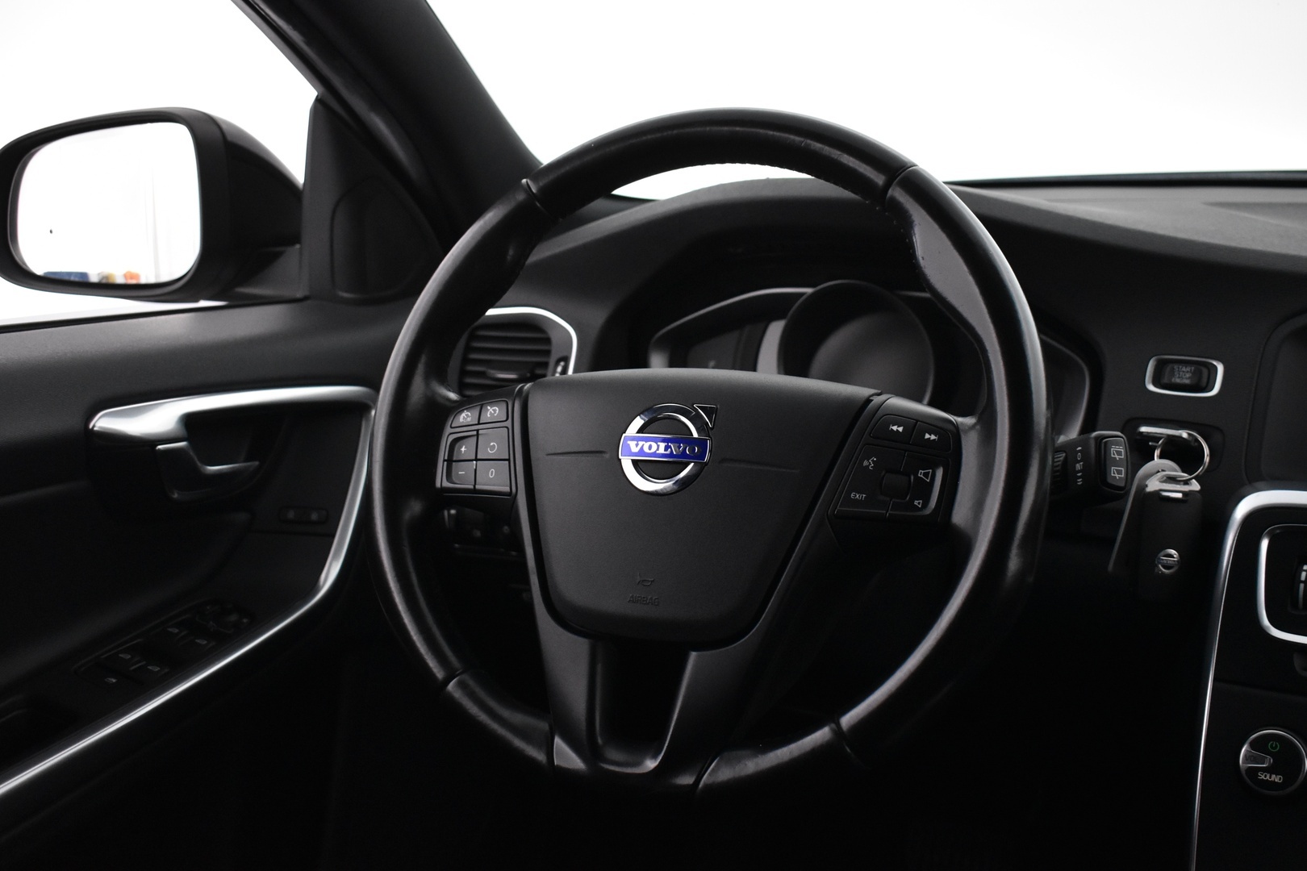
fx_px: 1416
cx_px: 654
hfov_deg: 49.6
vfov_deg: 34.2
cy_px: 436
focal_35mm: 39
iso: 2500
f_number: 4
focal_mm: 26
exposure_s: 1/40
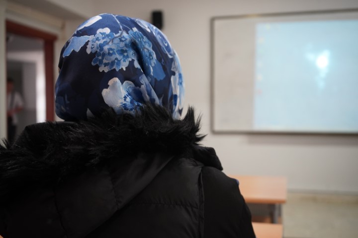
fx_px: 418
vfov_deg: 31.9
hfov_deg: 46.4
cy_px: 119
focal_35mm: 42
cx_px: 179
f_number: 4.5
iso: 5000
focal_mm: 42
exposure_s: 1/160
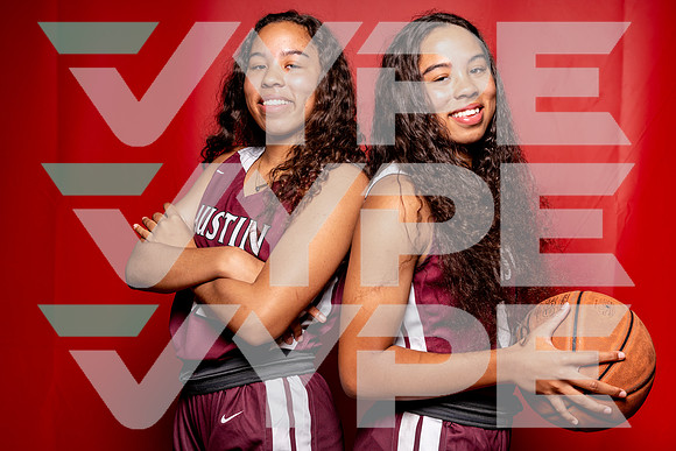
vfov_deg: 28.7
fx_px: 883
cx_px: 338
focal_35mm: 47
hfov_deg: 41.9
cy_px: 226
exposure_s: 1/125
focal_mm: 47
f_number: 5.6
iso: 100
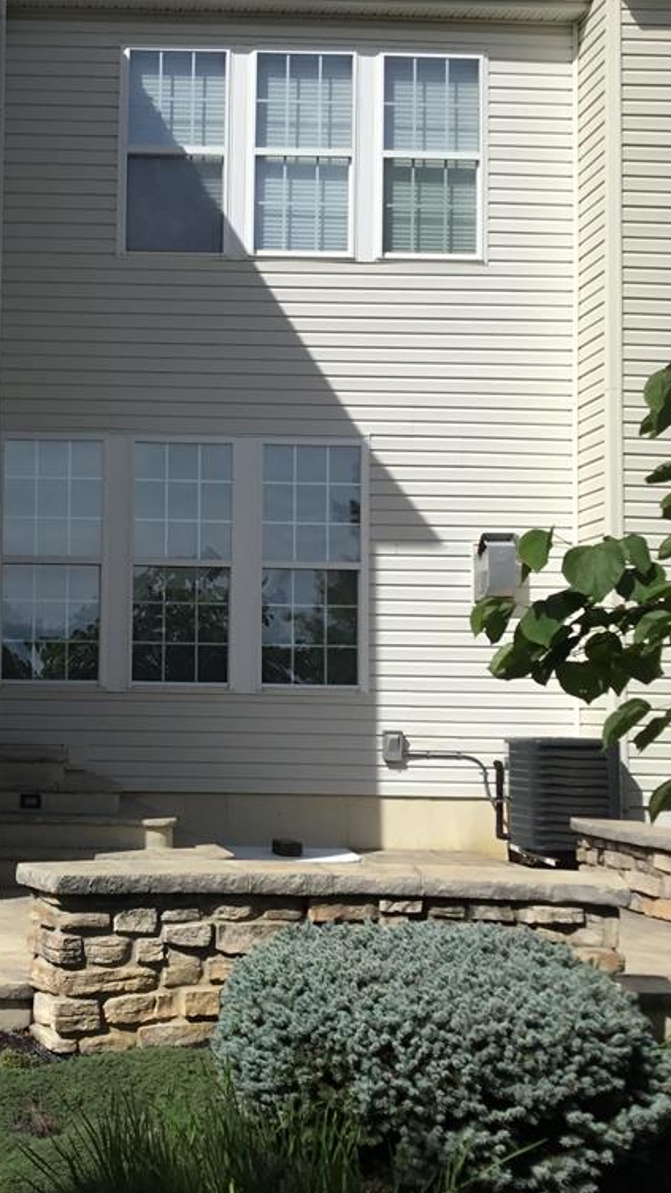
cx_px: 8
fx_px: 1455
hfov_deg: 24.8
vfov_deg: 44.6
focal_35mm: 46
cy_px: 604
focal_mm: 3.3
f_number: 2.4
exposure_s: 1/2809
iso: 25
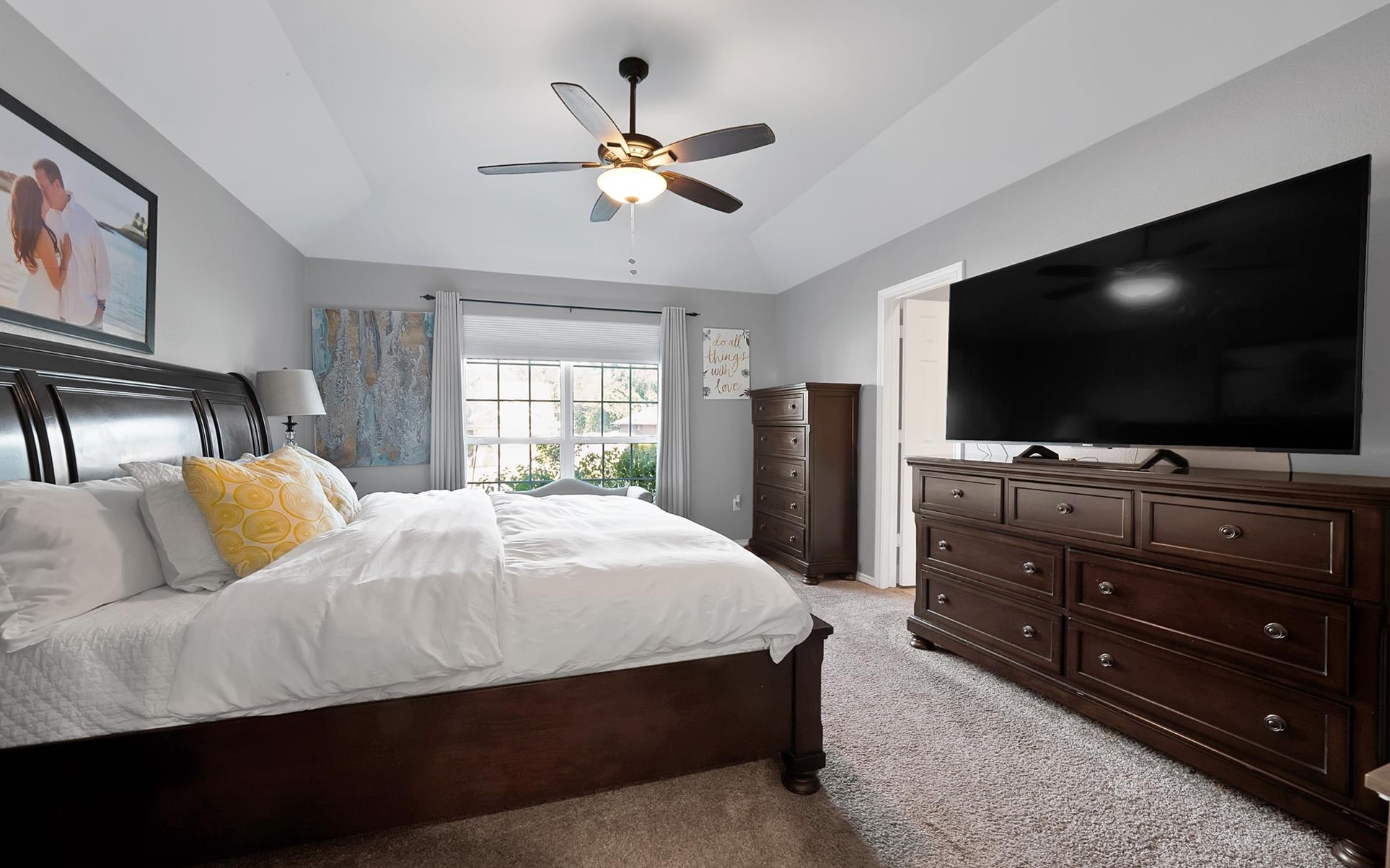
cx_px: 686
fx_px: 492
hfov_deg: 109.4
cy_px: 442
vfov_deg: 82.8
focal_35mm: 13
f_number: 9
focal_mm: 12
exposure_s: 1/1.67
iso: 640
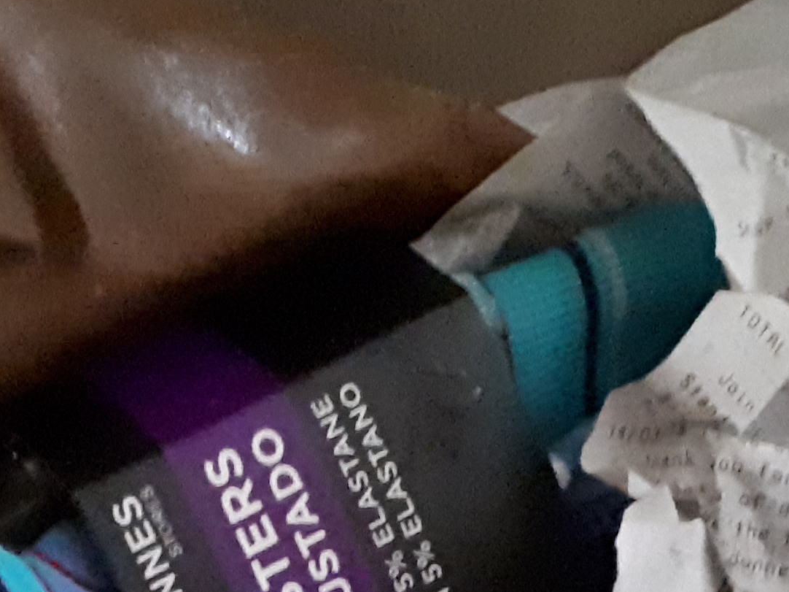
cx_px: 338
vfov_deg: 12.0
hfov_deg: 17.1
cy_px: 999
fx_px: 2621
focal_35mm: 115
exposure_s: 1/10
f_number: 1.9
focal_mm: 3.6
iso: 2000
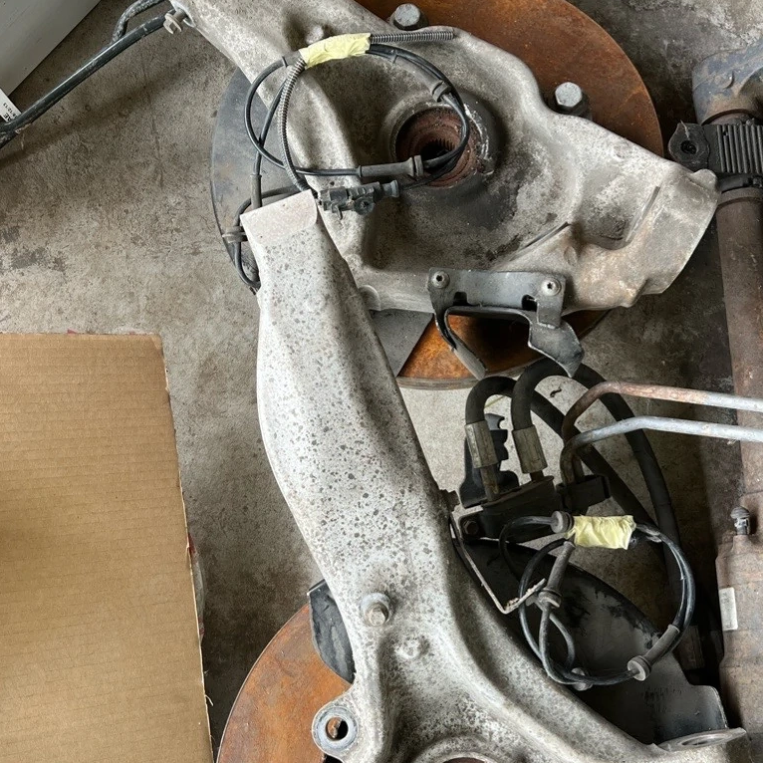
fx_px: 997
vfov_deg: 41.8
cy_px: 432
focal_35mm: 40
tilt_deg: -78.8
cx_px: 392
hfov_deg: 41.9
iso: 50
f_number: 1.5
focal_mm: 5.7
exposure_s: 1/121
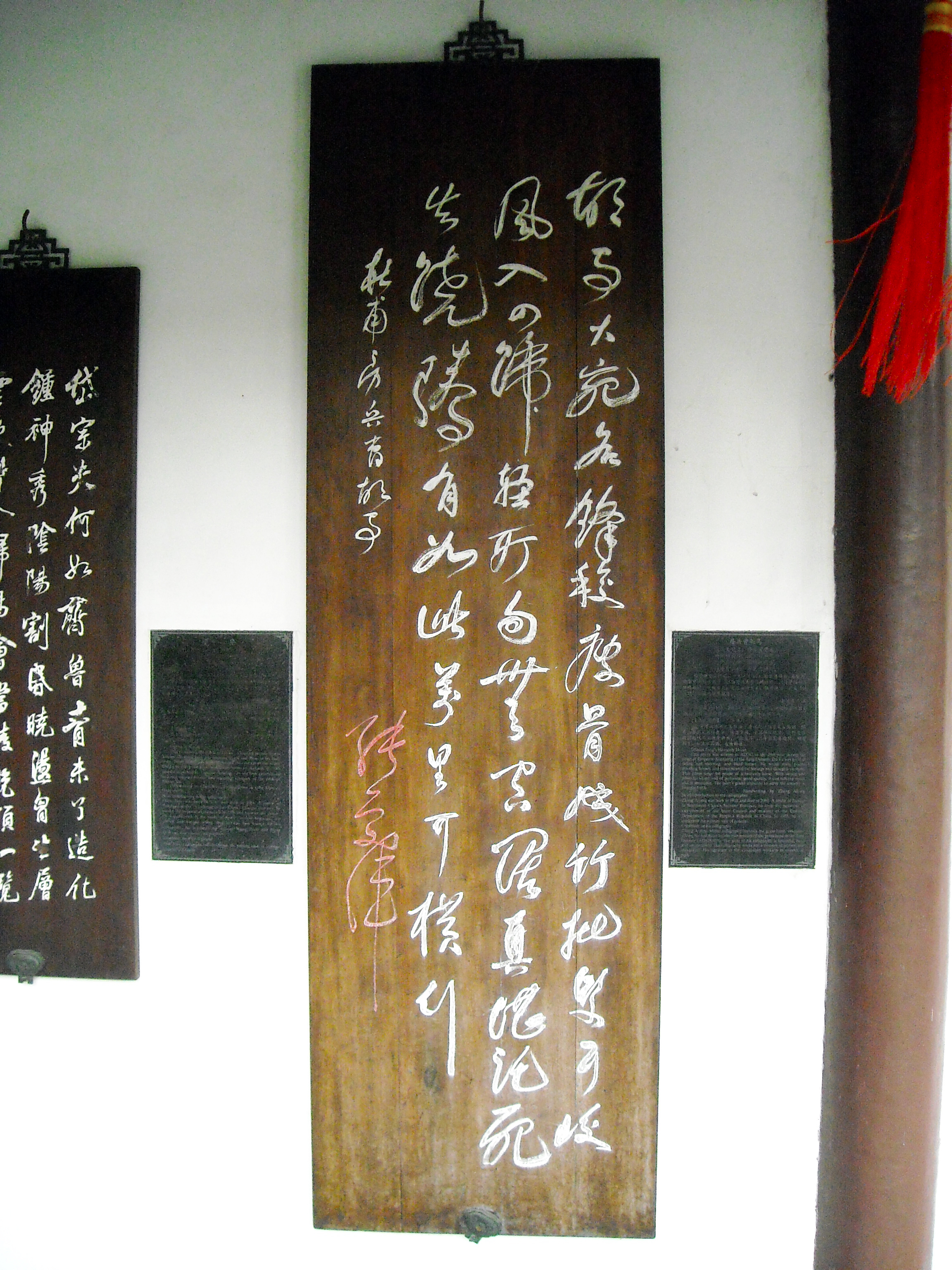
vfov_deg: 52.6
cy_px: 635
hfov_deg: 40.7
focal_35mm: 35
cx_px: 476
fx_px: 1283
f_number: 2.8
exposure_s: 1/250
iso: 541
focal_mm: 5.7
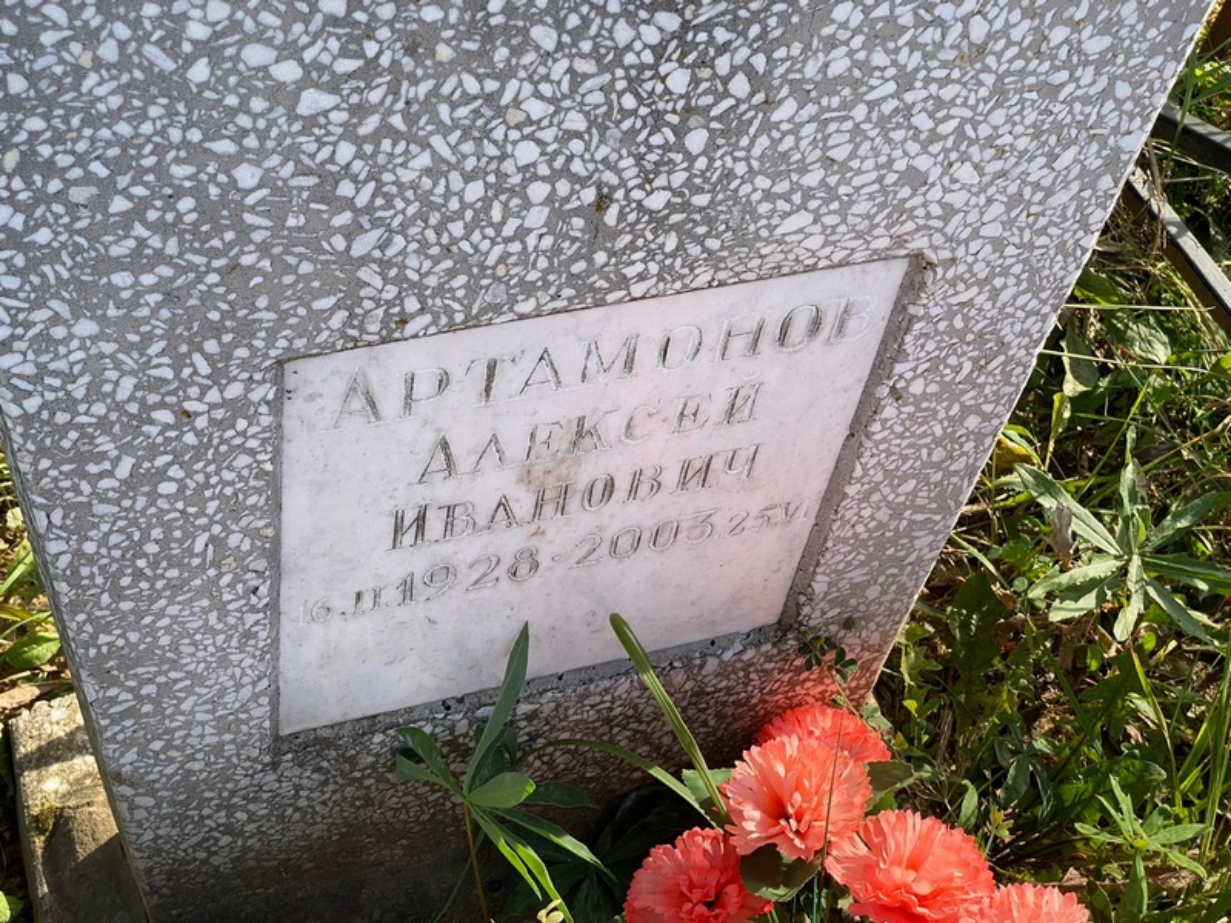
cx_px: 616
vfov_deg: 28.0
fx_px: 1849
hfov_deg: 36.8
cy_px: 462
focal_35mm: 52
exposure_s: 1/384
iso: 20
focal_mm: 6
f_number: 2
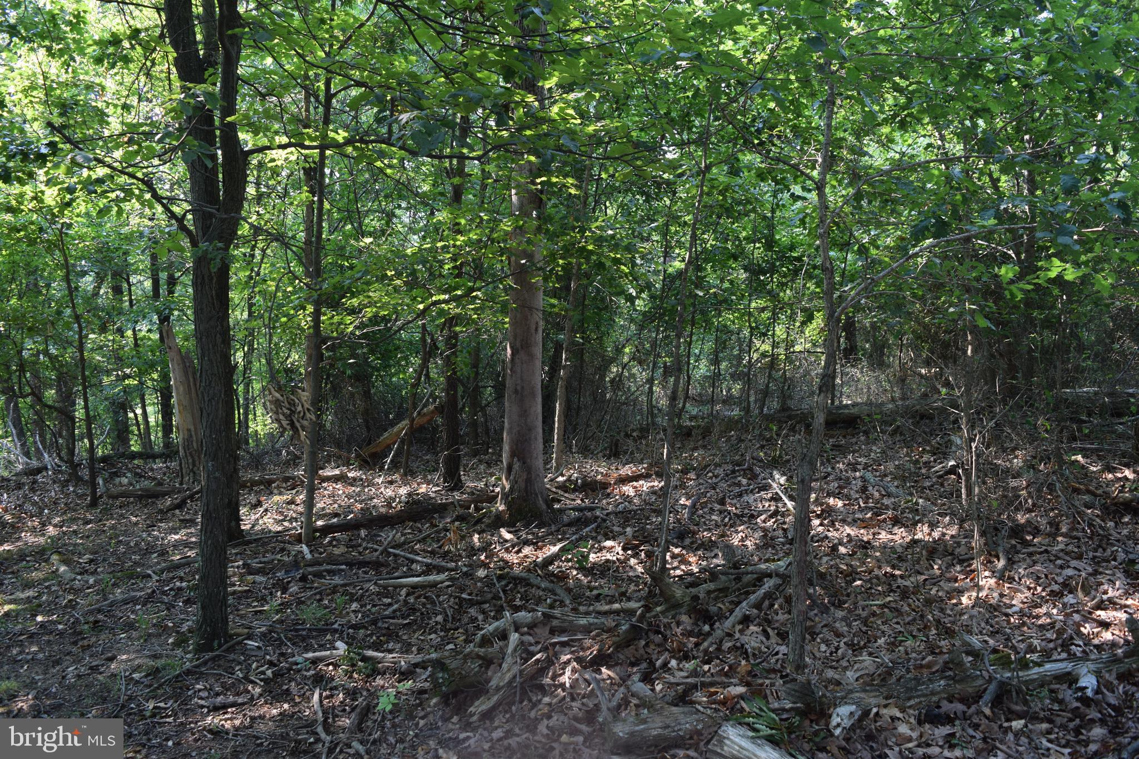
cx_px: 570
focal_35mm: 27
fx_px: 854
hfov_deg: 67.4
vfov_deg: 47.9
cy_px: 380
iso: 400
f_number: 5
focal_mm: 18
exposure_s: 1/125
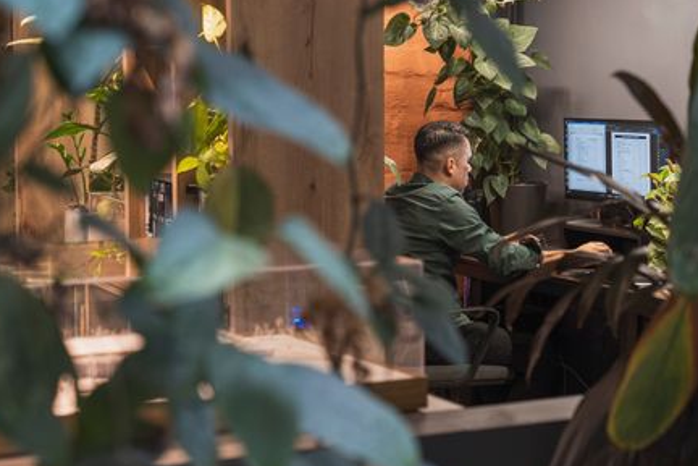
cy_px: 205
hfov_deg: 23.4
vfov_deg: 15.7
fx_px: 1687
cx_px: 405
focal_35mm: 87
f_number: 3.5
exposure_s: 1/60
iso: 640
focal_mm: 64
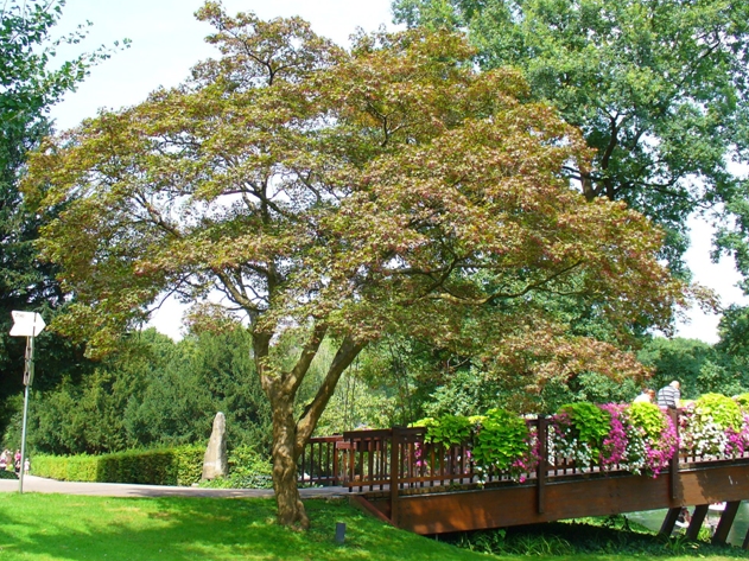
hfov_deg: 42.9
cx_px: 350
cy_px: 263
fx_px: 952
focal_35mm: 44
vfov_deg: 32.9
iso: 64
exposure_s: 1/320
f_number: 2.8
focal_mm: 6.1
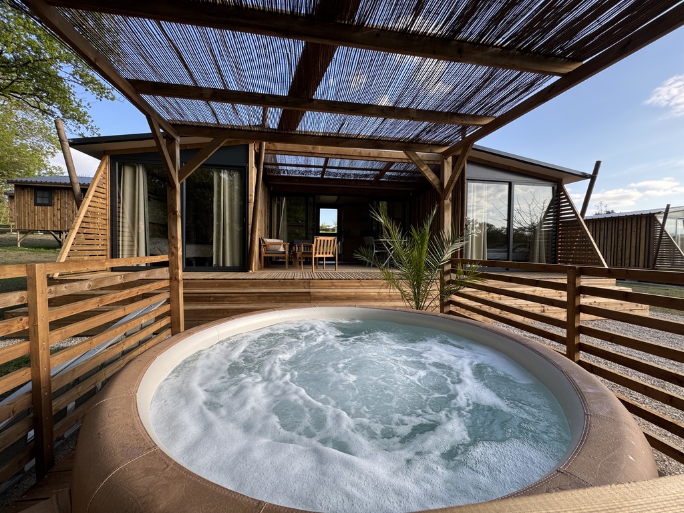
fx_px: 277
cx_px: 342
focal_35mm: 14
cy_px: 256
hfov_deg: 102.1
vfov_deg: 85.7
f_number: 2.2
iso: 40
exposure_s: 1/294
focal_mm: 2.22
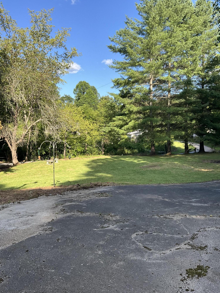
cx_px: 110
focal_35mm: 29
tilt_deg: -5.4
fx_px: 246
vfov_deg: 61.7
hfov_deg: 48.2
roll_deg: -1.2
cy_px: 146
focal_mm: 3
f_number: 1.8
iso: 25
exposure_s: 1/519
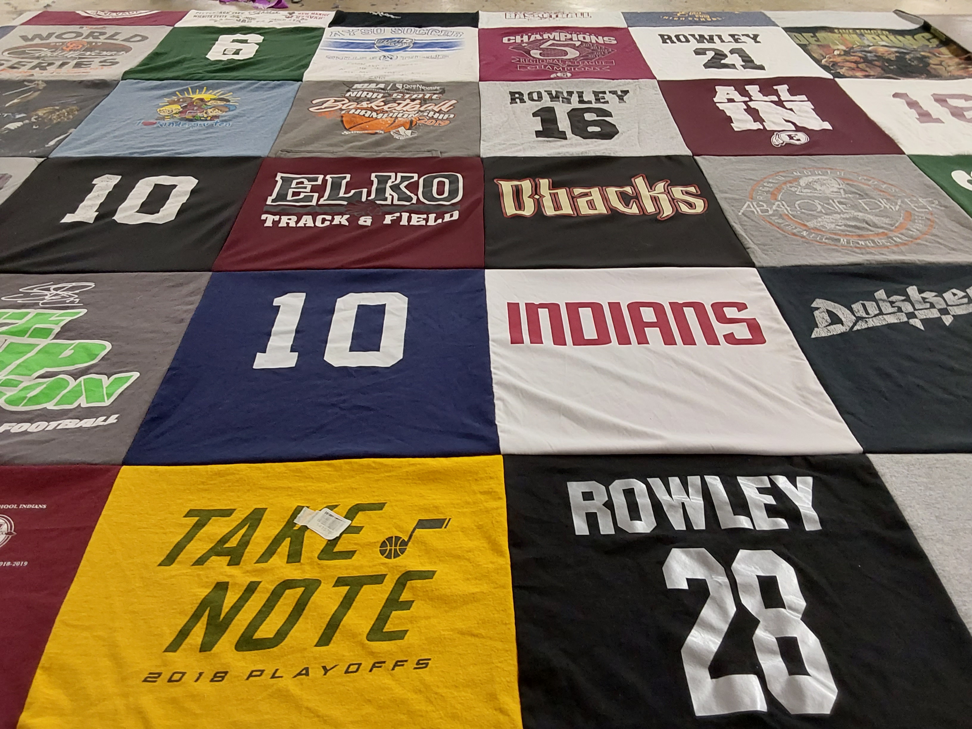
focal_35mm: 28
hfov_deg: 63.4
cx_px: 486
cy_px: 364
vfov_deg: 49.7
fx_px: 786
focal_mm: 2.91
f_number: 1.9
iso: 125
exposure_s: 1/60
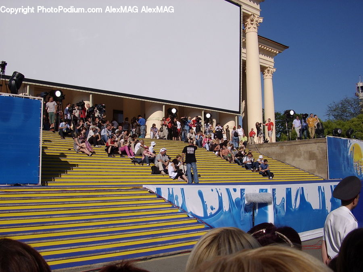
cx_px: 182
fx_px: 315
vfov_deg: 46.8
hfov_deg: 60.0
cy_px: 136
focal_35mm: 30
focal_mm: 5.8
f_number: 4.1
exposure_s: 1/2000
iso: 71
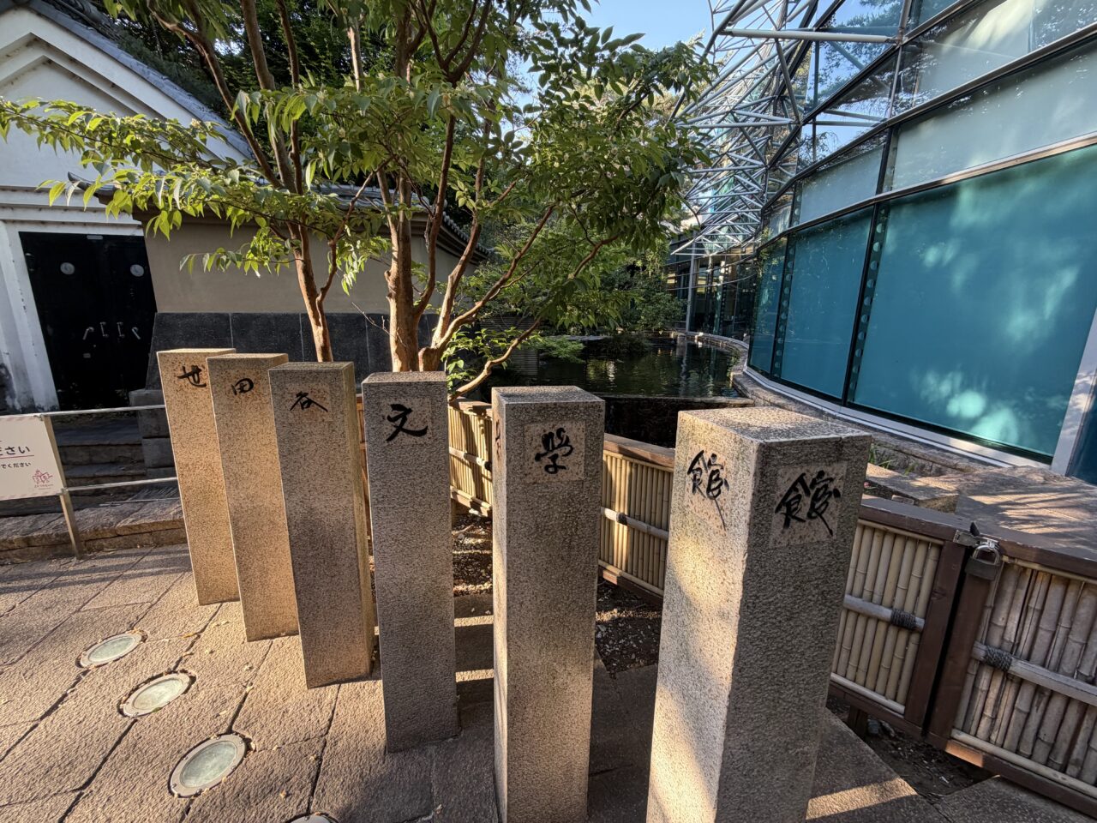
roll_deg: -0.3
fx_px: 444
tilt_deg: -12.3
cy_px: 412
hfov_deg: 102.1
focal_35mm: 14
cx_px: 548
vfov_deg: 85.7
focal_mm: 2.22
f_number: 2.2
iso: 80
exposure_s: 1/121
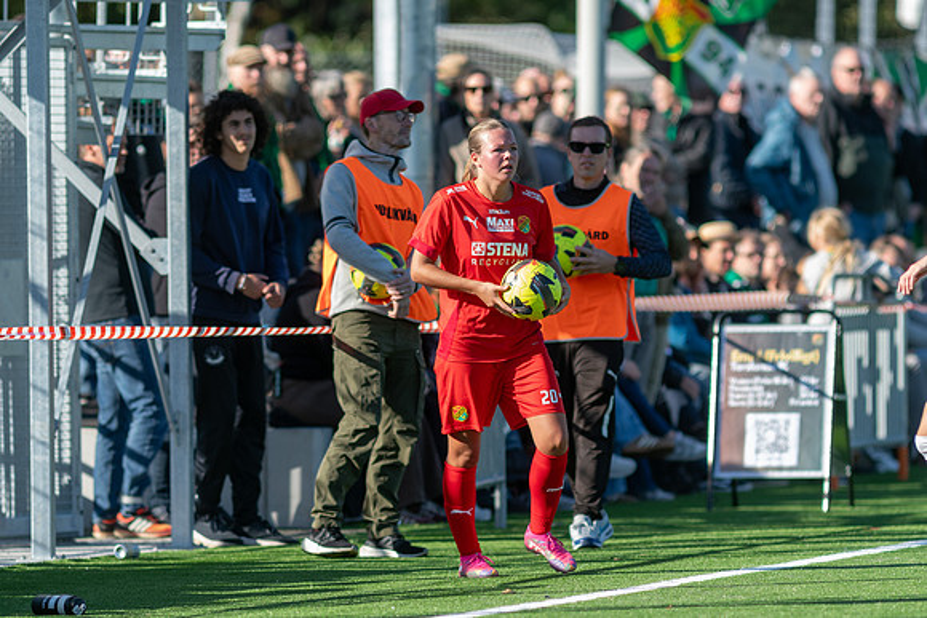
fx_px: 11590
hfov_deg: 4.6
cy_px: 309
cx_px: 464
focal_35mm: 450
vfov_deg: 3.1
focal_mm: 300
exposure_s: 1/2000
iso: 280
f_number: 3.2
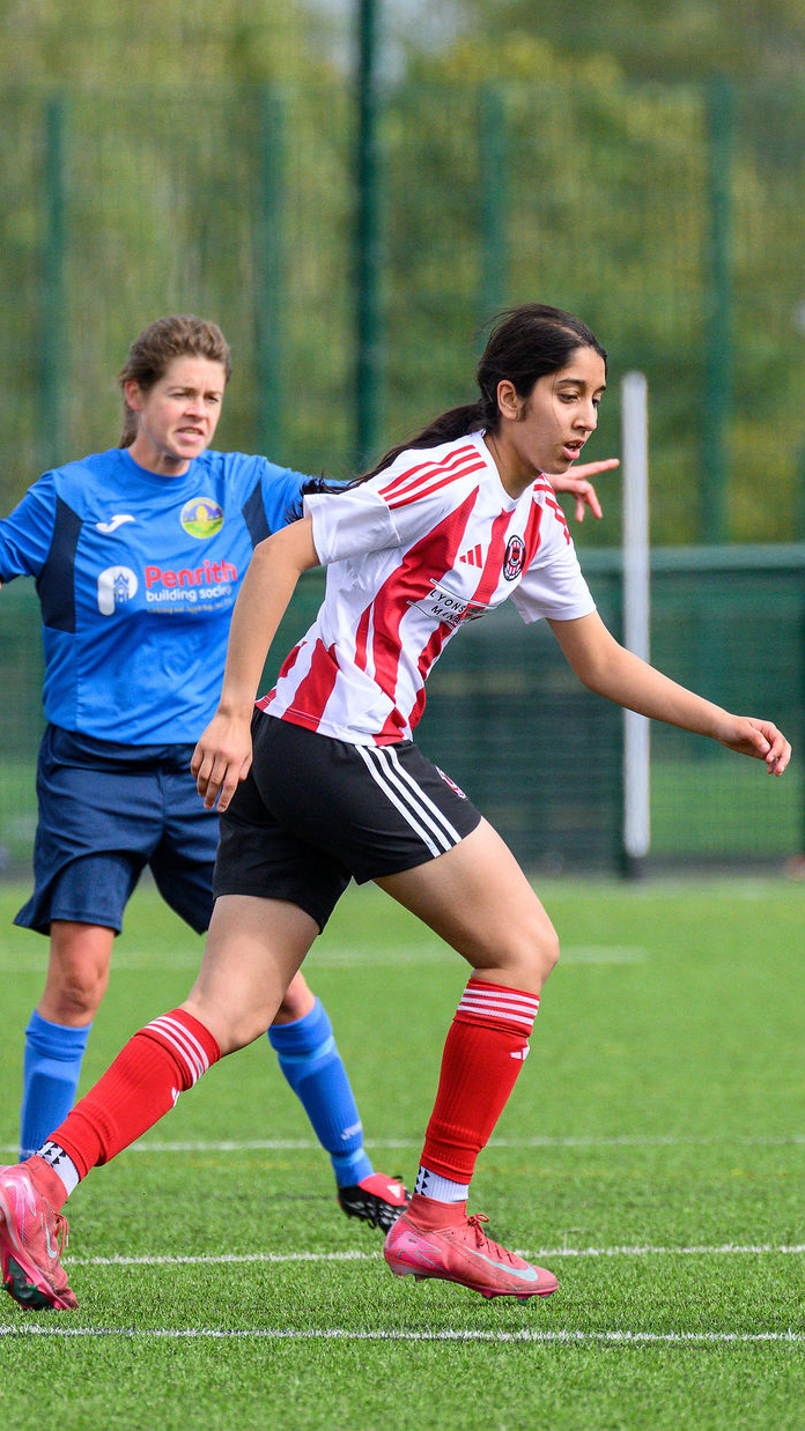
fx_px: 32041
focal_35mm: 844
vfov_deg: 2.6
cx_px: 368
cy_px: 517
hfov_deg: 1.4
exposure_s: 1/2500
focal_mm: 400
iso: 1000
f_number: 5.6
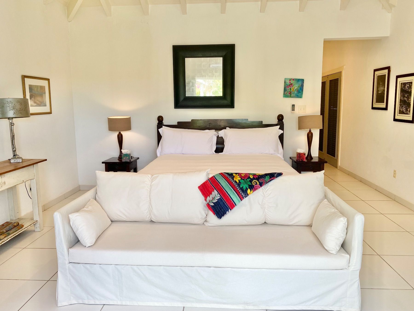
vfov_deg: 53.1
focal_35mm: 26
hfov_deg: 67.3
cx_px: 207
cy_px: 156
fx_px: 311
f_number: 1.8
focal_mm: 4.25
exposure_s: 1/120
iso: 40
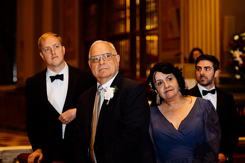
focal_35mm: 110
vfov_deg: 12.5
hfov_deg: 18.6
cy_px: 82
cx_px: 122
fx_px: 749
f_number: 3.5
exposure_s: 1/200
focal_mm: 110
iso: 2000
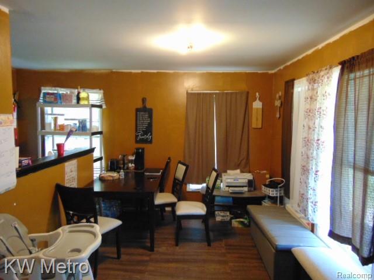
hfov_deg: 69.4
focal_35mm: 25
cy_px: 140
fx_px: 270
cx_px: 187
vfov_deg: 54.9
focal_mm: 4.5
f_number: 3
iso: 400
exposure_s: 1/30
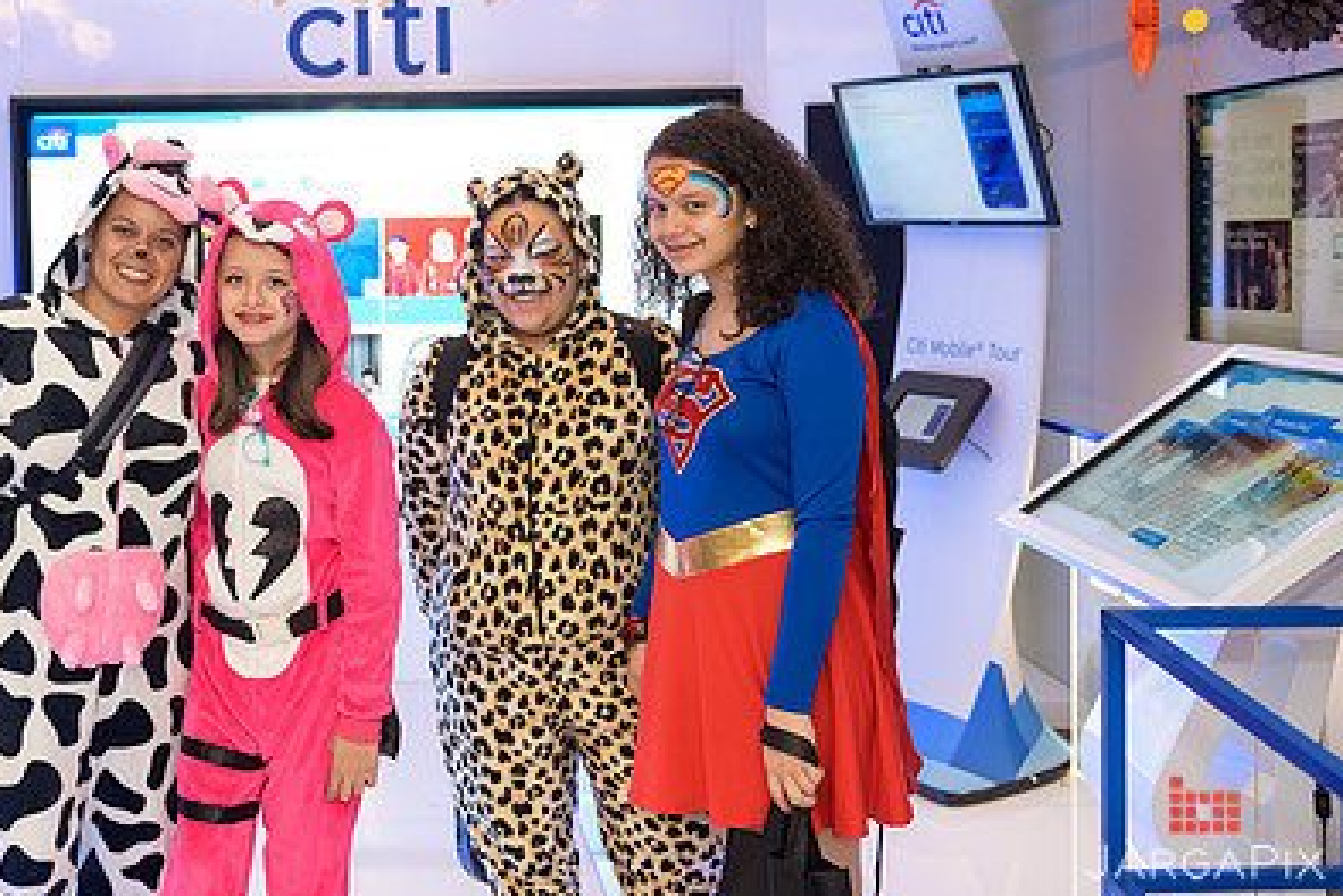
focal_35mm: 50
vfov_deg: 26.9
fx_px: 1866
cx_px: 423
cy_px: 295
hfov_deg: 39.0
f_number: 3.2
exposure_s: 1/125
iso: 800
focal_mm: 34
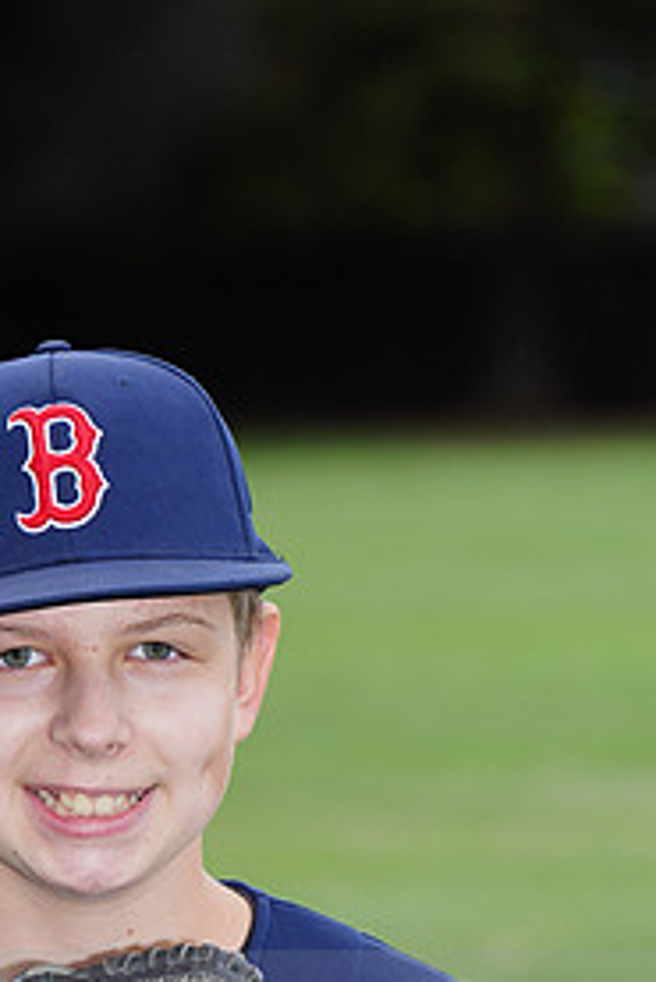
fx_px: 11301
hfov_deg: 3.3
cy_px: 1000
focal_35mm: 414
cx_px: 115
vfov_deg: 5.0
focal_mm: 198
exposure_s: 1/250
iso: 200
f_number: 8
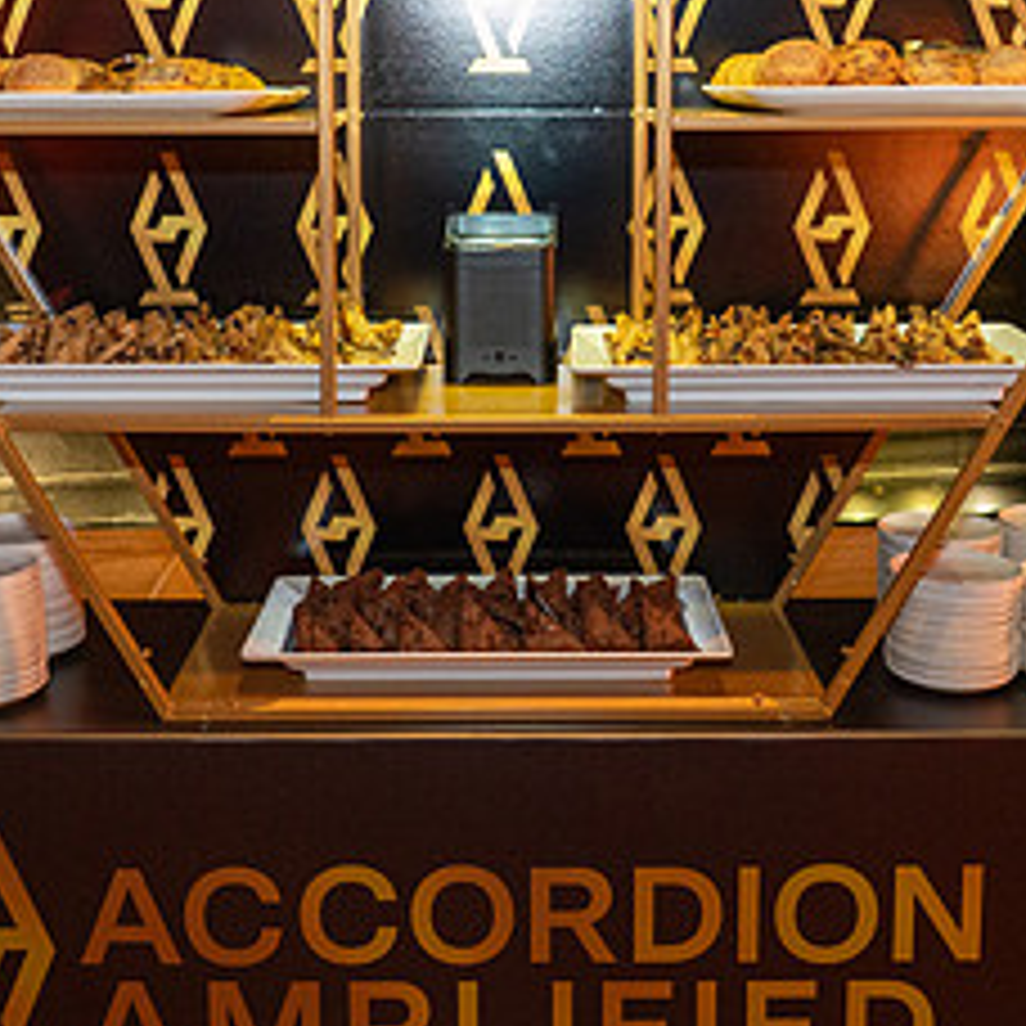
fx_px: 1744
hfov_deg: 32.8
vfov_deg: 32.4
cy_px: 313
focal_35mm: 52
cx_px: 504
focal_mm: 24
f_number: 4.5
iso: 3200
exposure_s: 1/50
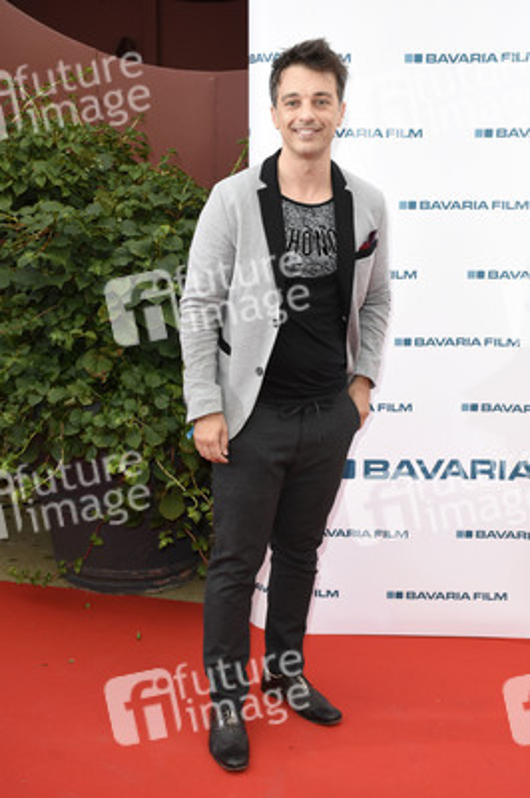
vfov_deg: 41.1
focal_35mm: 48
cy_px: 399
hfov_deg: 28.0
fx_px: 1062
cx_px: 265
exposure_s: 1/160
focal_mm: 32
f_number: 6.3
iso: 800
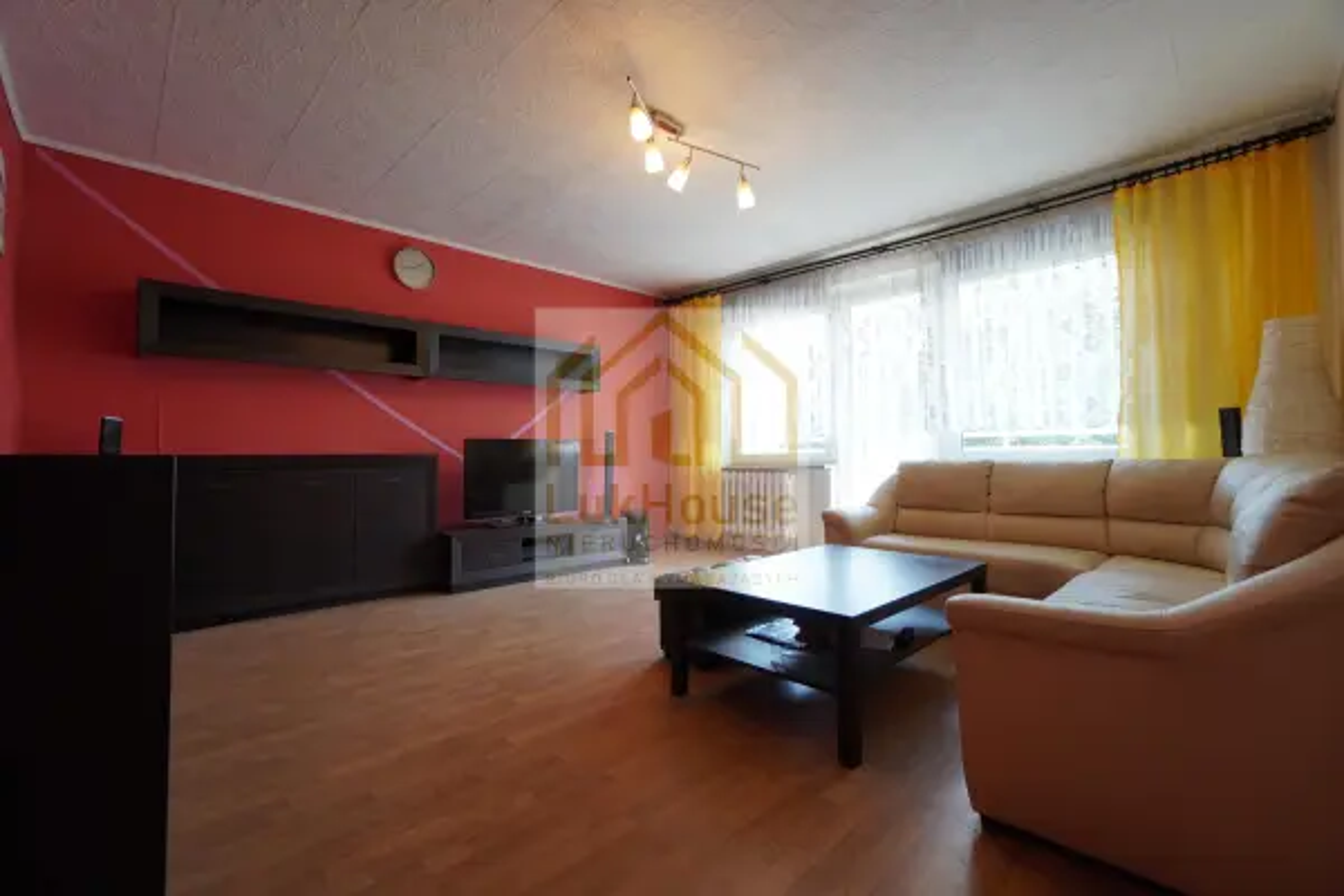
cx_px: 672
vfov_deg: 77.3
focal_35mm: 15
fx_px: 560
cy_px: 448
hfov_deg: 100.4
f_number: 4
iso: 250
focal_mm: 10
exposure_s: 1/60
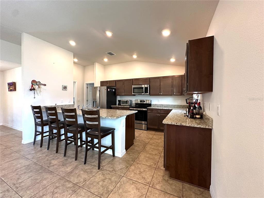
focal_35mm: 14
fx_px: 107
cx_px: 132
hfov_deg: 102.1
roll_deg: -0.6
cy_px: 99
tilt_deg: -0.3
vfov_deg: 85.7
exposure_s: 1/120
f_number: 2.2
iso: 320
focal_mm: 2.22
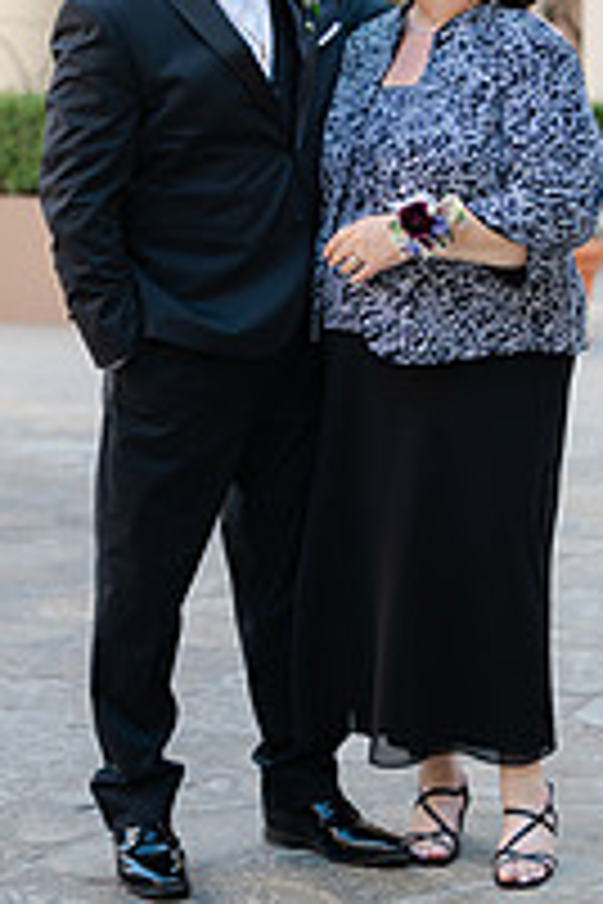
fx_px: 2814
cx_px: 266
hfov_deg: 12.2
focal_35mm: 112
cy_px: 153
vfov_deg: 18.1
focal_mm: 50
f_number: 1.8
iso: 64
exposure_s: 1/320
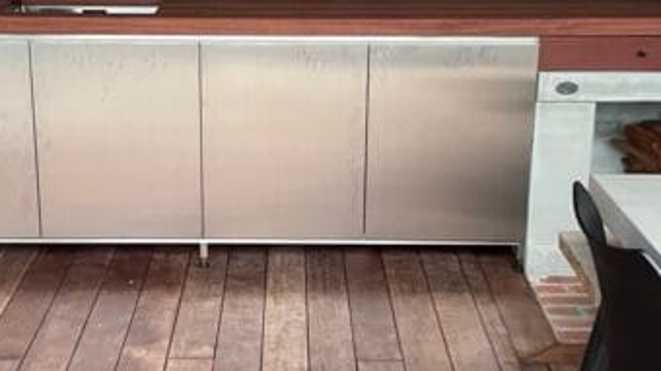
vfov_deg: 18.8
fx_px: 1121
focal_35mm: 64
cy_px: 171
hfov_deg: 32.8
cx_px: 288
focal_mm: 4.2
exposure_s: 1/51
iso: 500
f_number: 1.6
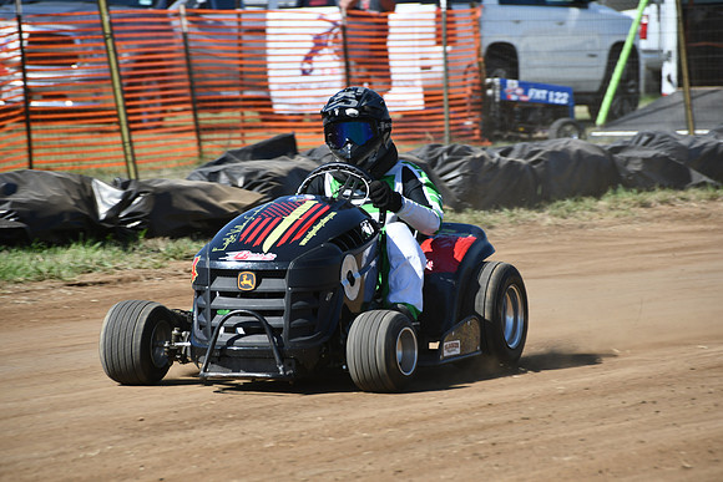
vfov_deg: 5.0
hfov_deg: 7.4
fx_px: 5564
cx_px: 362
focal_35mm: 277
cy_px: 241
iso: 200
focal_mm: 185
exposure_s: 1/500
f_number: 8
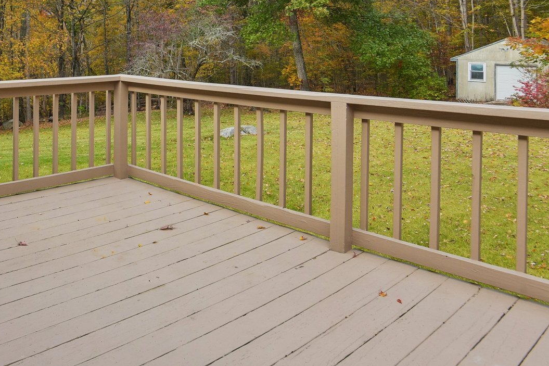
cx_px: 79
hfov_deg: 52.0
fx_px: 503
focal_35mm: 33
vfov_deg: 38.0
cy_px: 58
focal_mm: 17
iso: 400
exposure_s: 1/200
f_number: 11
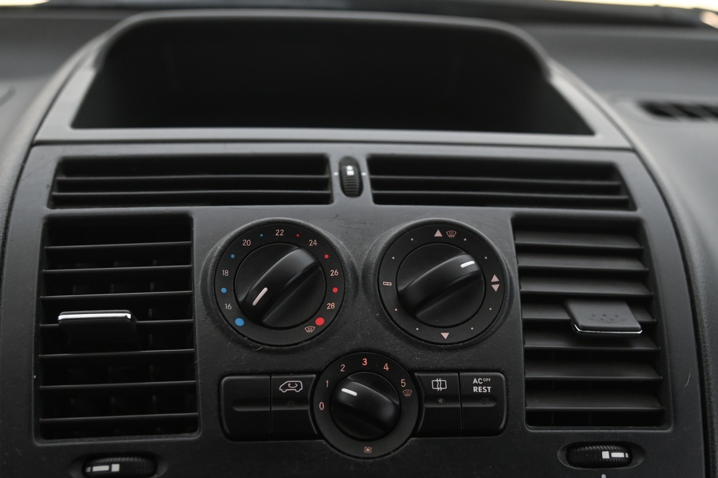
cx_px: 367
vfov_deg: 26.4
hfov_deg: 38.9
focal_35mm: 51
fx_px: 1016
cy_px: 293
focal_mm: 38
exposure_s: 1/25
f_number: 4
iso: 2000
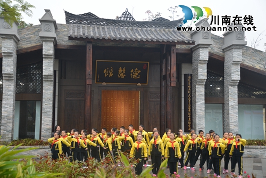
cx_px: 133
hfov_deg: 41.1
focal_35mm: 48
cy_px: 89
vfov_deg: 28.1
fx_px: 355
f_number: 4.2
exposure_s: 1/45
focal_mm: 48
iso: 200
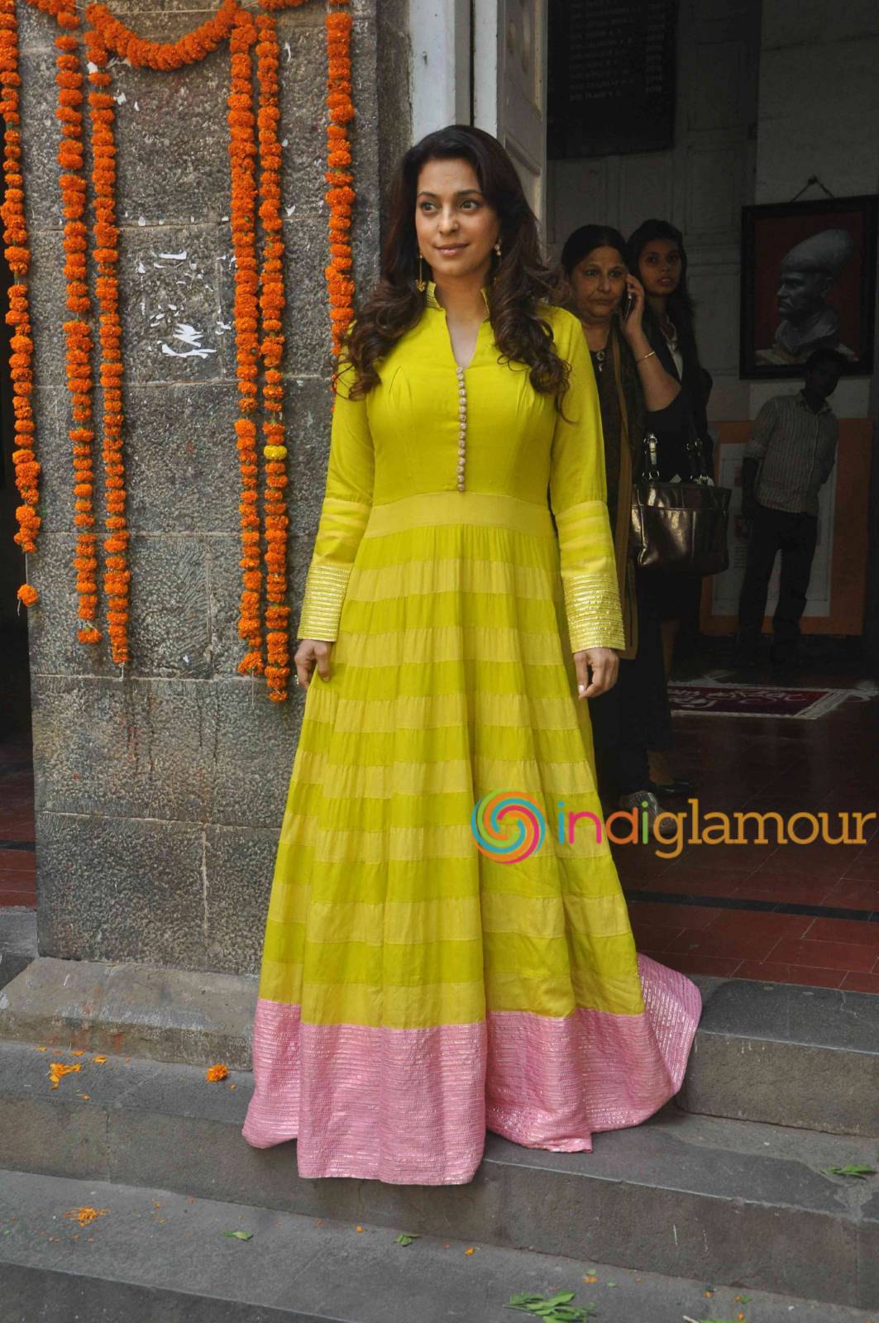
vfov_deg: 38.9
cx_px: 440
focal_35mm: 51
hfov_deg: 26.4
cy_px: 662
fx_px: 1872
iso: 640
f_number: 9
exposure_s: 1/60
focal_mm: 34
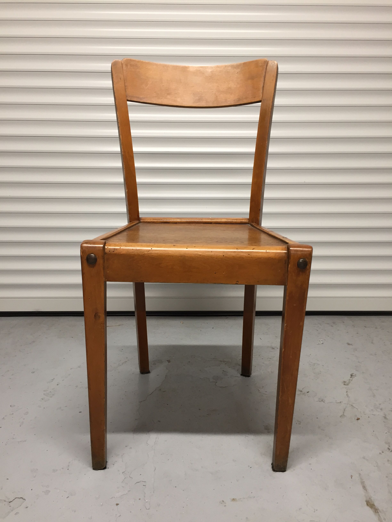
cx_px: 196
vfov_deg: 61.7
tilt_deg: -12.1
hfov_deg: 48.2
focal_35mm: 29
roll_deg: +0.3
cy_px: 261
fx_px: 438
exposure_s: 1/33
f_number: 2.2
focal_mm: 4.15
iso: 80
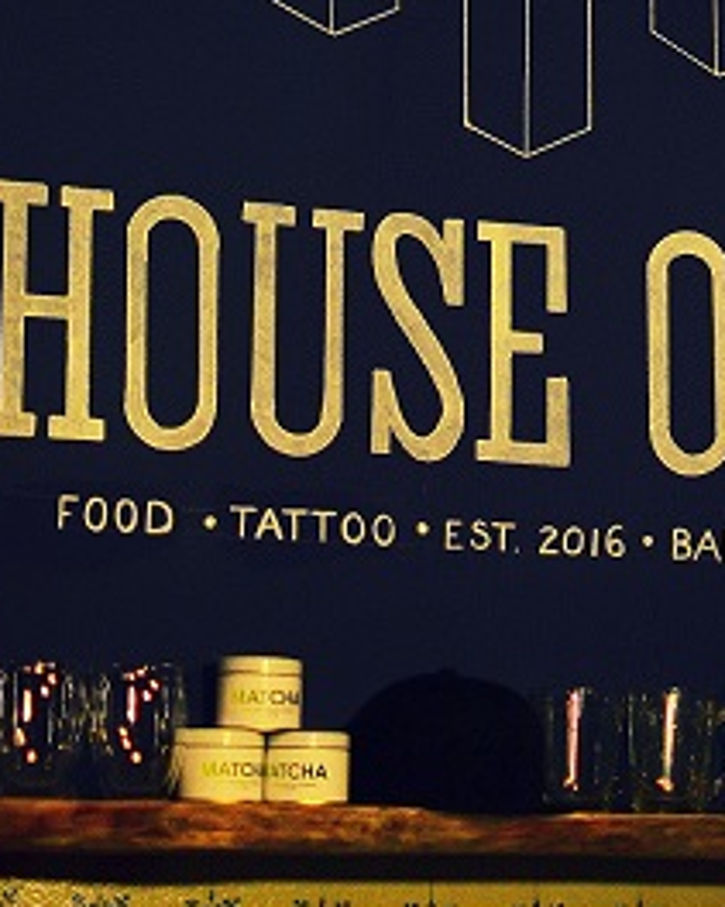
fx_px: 3008
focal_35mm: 112
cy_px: 137
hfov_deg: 13.7
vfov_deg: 17.0
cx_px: 526
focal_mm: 35
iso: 800
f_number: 1.8
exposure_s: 1/40
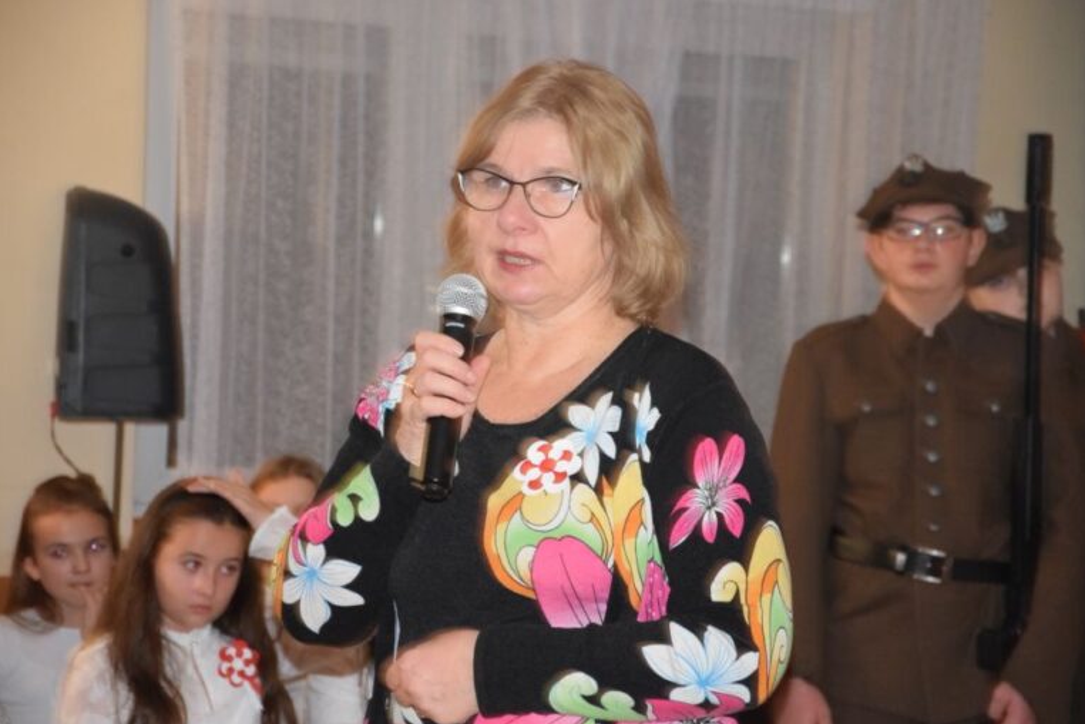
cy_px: 362
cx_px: 545
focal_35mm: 139
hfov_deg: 14.8
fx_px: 4189
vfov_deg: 9.9
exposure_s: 1/60
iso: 3200
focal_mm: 92
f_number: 5.6
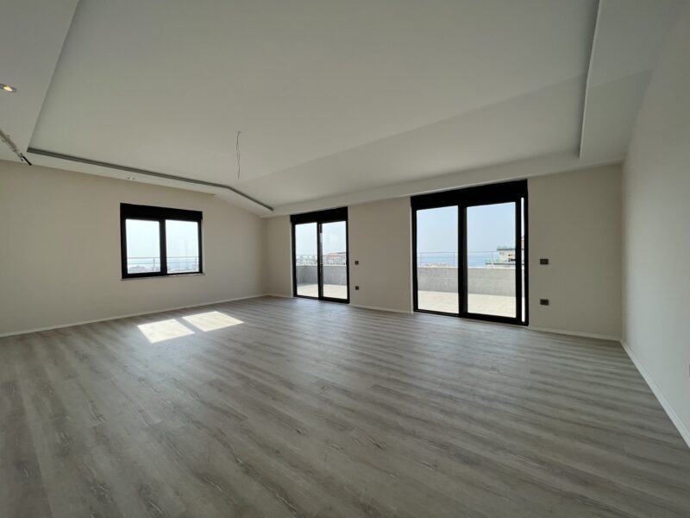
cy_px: 259
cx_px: 345
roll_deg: +0.4
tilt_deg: -1.0
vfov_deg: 89.9
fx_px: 259
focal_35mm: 13
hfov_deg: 106.2
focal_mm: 1.57
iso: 32
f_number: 1.8
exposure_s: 1/763
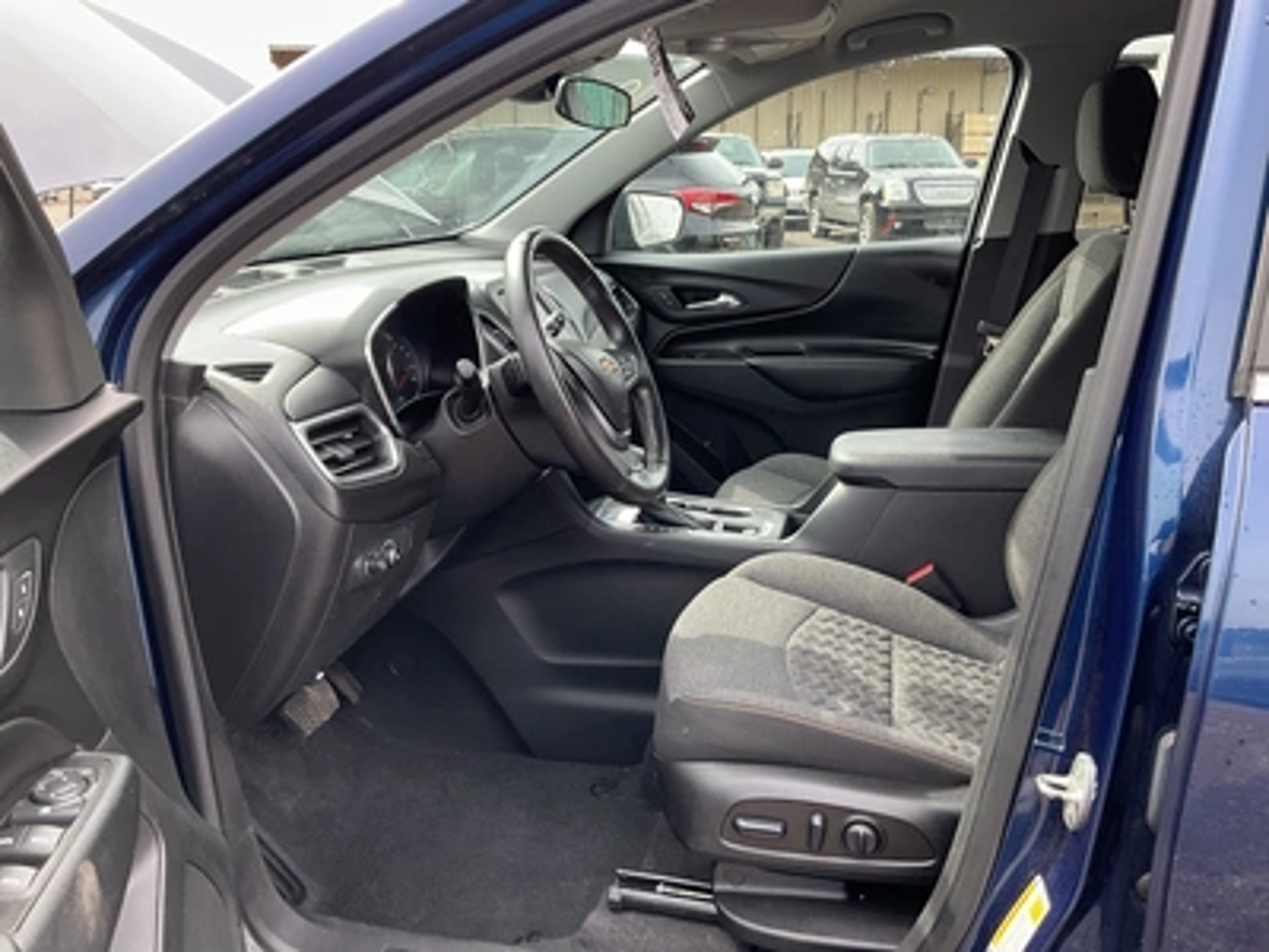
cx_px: 634
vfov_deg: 48.2
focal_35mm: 29
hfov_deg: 61.7
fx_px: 1063
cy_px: 476
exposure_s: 1/144
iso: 20
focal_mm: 3
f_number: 1.8
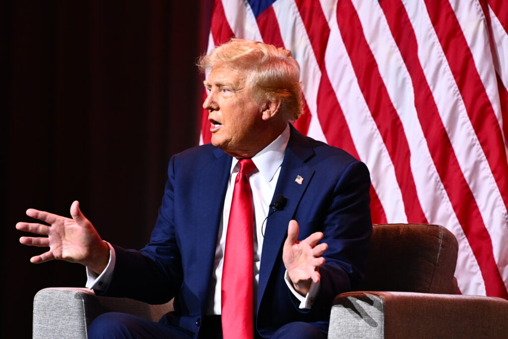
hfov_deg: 5.7
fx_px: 5080
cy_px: 170
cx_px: 254
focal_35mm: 360
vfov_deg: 3.8
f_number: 5.6
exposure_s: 1/640
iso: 4000
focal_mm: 360
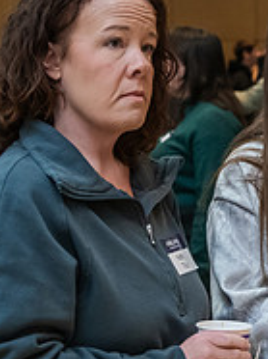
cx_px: 345
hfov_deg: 11.4
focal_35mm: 126
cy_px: 155
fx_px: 1304
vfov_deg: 15.7
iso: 2500
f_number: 3.5
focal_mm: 42
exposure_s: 1/200
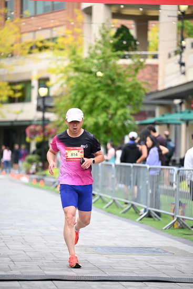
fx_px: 1045
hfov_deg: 10.6
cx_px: 96
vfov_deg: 15.8
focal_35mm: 130
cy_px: 144
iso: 1000
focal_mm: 130
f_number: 2.8
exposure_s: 1/2000
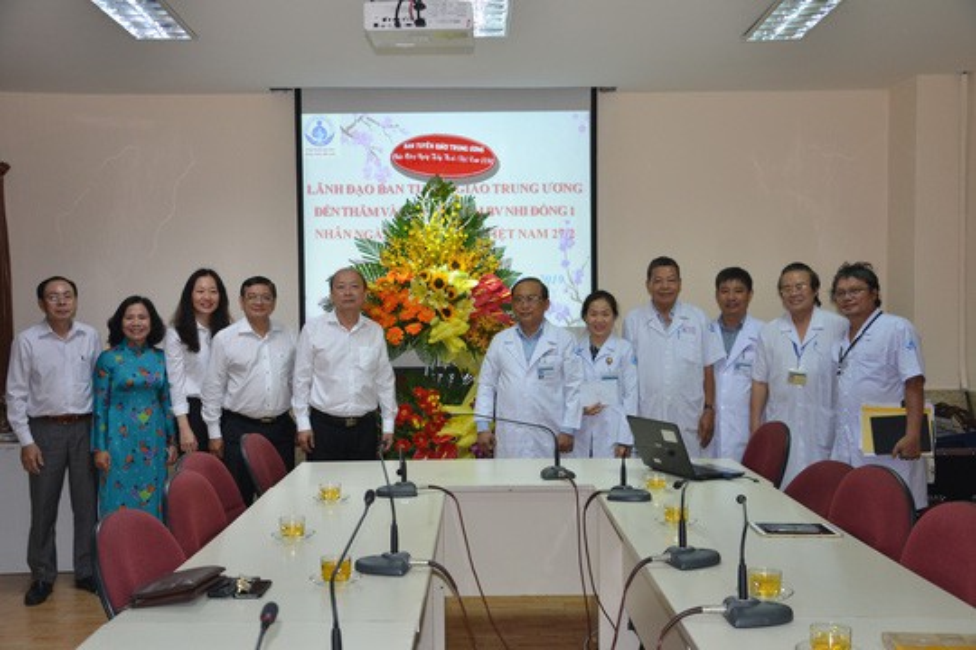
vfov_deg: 35.5
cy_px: 325
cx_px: 488
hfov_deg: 51.3
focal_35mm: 38
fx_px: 1017
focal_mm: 25
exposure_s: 1/60
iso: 400
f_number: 4
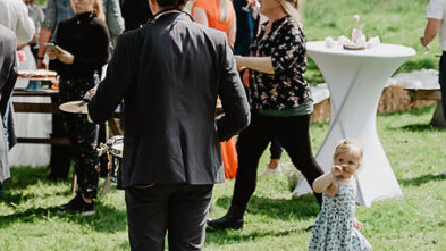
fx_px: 1726
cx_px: -47
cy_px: 9
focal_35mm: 146
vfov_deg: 8.3
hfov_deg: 14.4
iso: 200
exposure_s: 1/1250
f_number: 2.8
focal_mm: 52
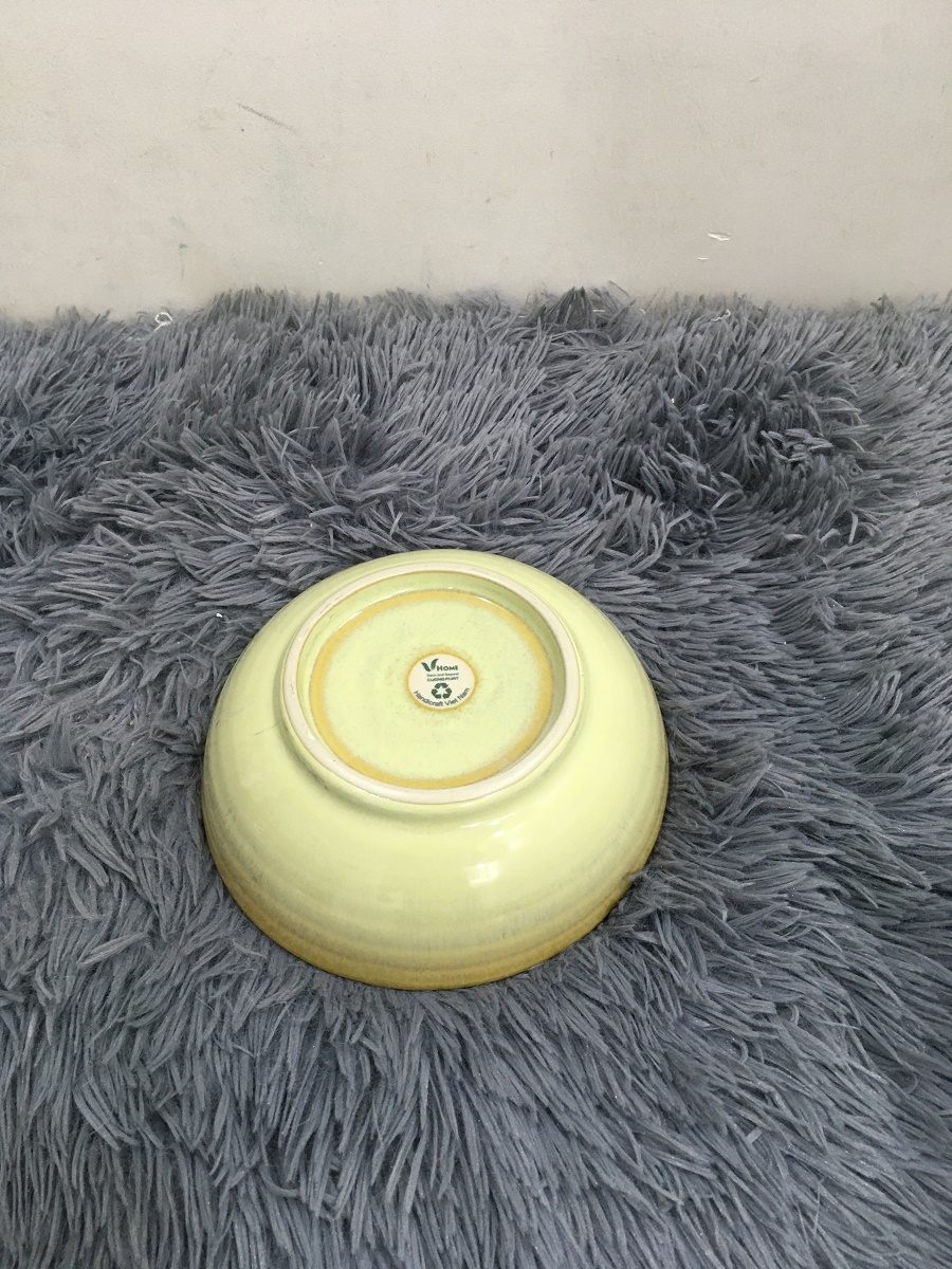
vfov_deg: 61.7
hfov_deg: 48.2
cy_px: 634
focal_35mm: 29
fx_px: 1063
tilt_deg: -53.9
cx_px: 476
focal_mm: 4.15
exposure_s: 1/33
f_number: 2.2
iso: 125
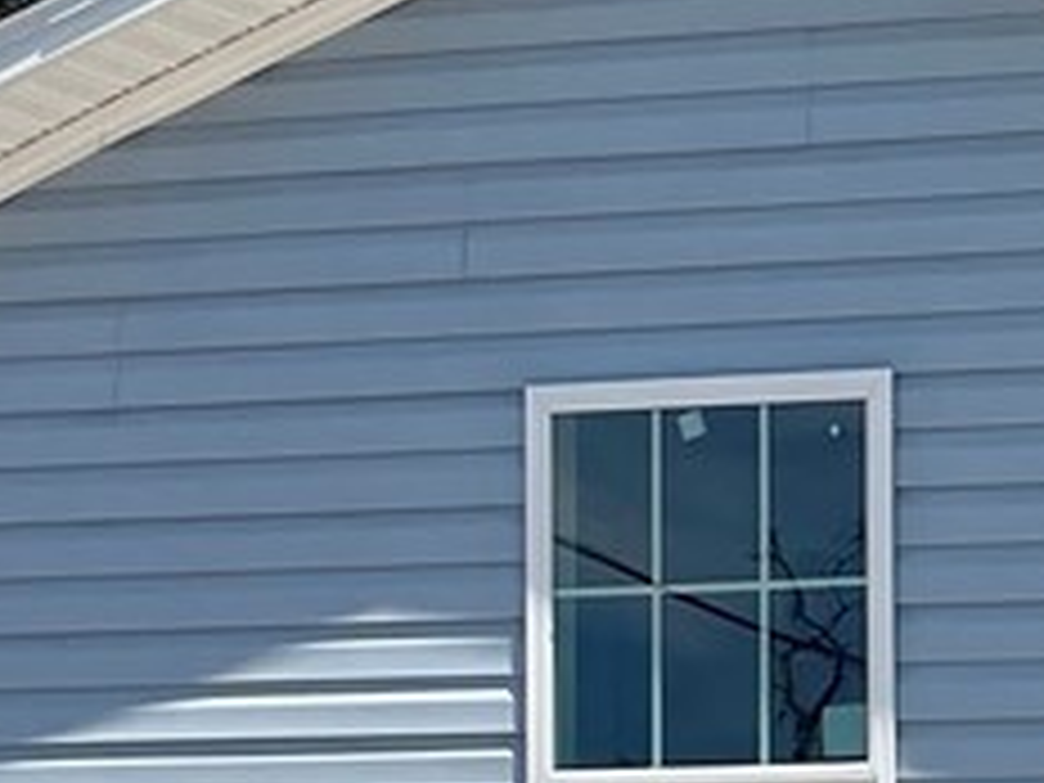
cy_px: 1260
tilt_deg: +0.6
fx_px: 5399
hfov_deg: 10.5
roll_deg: +0.3
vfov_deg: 8.1
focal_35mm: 179
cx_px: 1760
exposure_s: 1/6135
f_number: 1.6
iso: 32
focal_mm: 4.2
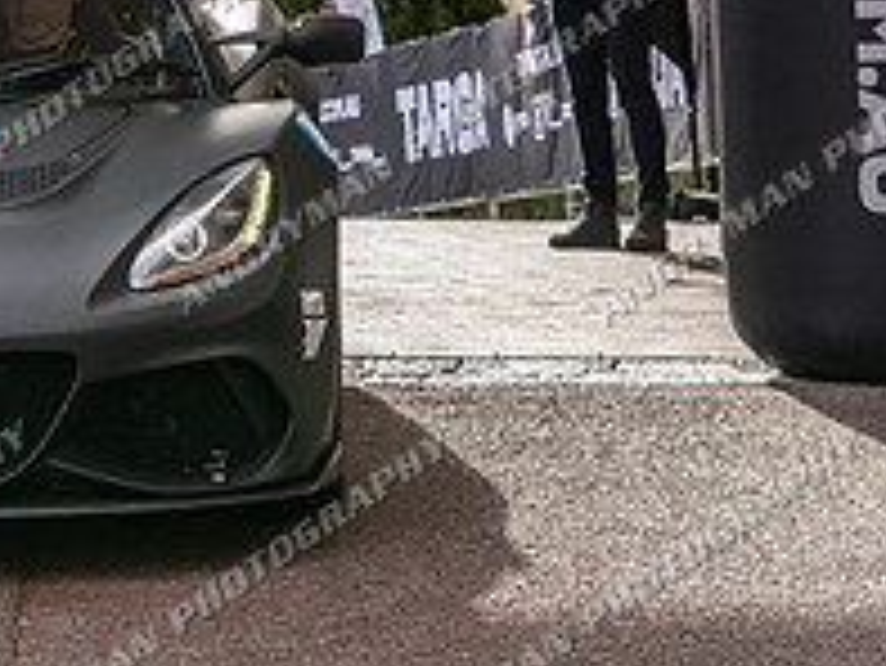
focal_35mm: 232
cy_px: -83
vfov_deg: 6.4
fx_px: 5942
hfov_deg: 8.5
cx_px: -108
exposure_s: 1/400
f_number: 5.6
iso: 500
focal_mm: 82
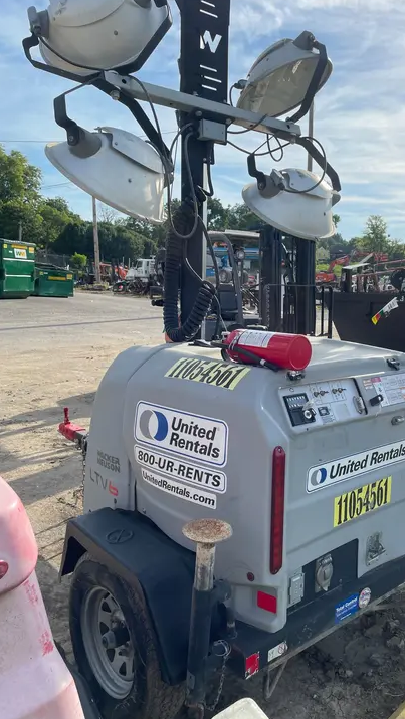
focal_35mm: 29
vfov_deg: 66.1
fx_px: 553
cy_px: 361
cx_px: 273
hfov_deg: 39.7
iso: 32
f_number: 1.6
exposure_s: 1/1855
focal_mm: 4.2
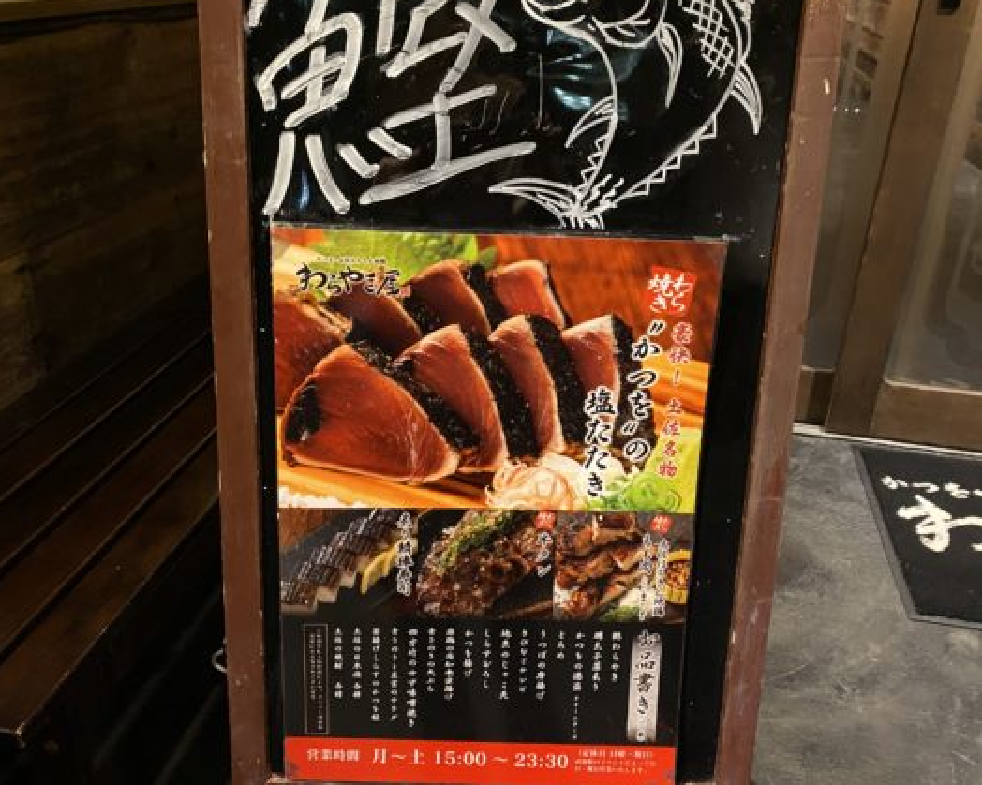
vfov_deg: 47.1
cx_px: 502
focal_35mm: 31
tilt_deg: -26.5
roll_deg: -2.7
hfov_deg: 57.2
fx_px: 901
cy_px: 395
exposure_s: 1/25
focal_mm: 4.25
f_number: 1.8
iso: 800
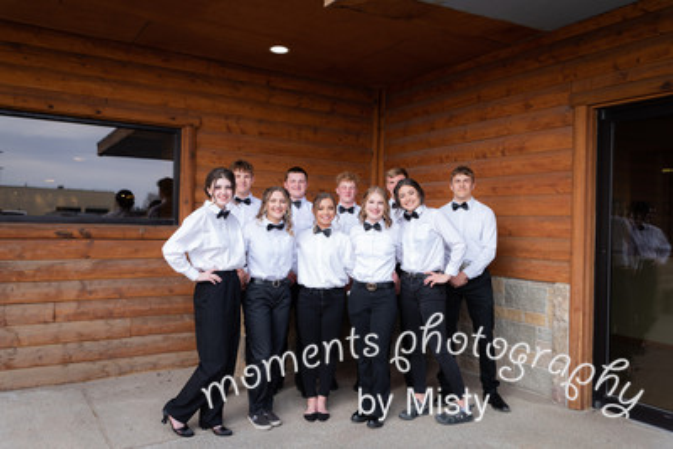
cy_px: 224
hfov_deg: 63.6
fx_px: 542
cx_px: 336
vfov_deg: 45.0
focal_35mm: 29
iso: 125
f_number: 4
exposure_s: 1/200
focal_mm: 29
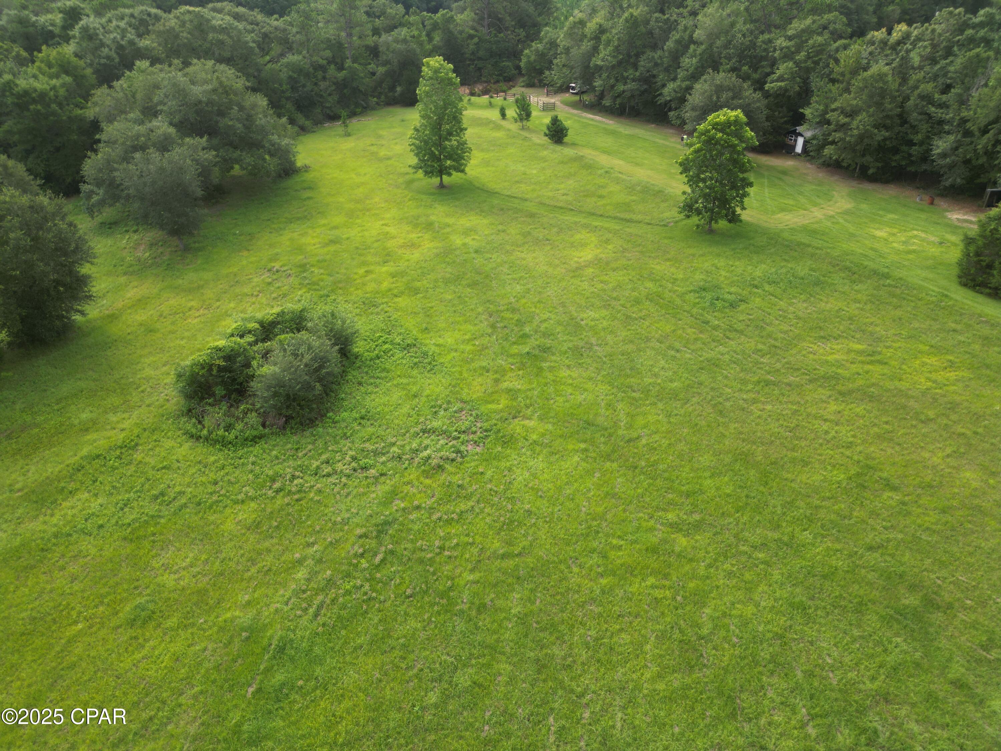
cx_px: 500
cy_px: 376
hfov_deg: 71.6
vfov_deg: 56.8
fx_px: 694
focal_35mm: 24
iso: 100
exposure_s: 1/800
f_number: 1.7
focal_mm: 6.72
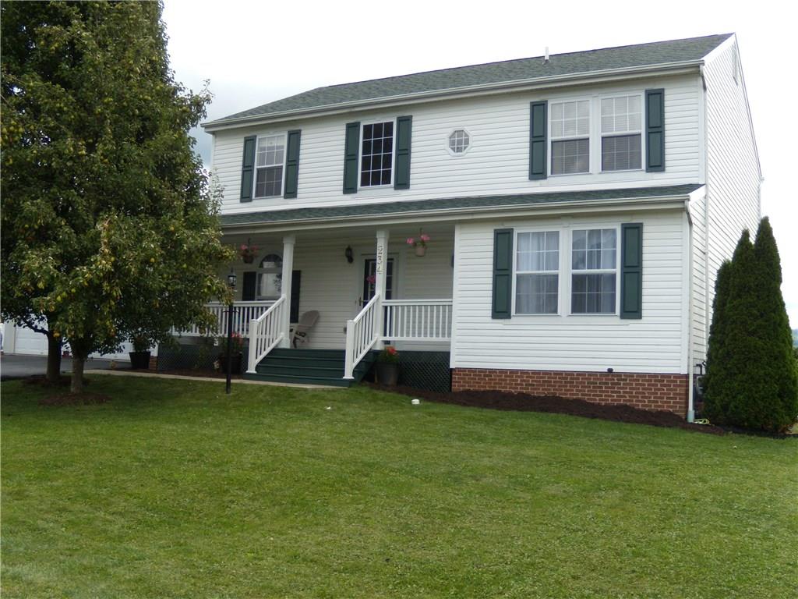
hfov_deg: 51.4
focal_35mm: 36
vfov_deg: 39.7
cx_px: 399
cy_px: 300
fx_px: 830
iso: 80
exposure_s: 1/320
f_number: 3.6
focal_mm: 6.4
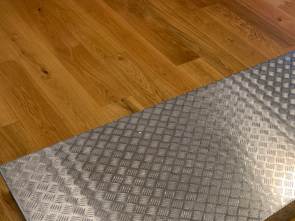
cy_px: 164
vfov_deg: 31.0
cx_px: 239
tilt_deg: -47.6
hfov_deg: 39.5
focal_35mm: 46
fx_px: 392
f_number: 1.6
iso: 100
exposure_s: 1/100
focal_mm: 5.1
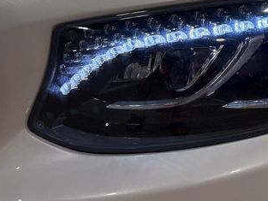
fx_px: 380
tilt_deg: -15.5
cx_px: 200
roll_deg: -10.1
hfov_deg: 37.9
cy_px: 63
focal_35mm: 49
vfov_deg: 29.4
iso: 100
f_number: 1.78
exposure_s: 1/627
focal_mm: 6.76
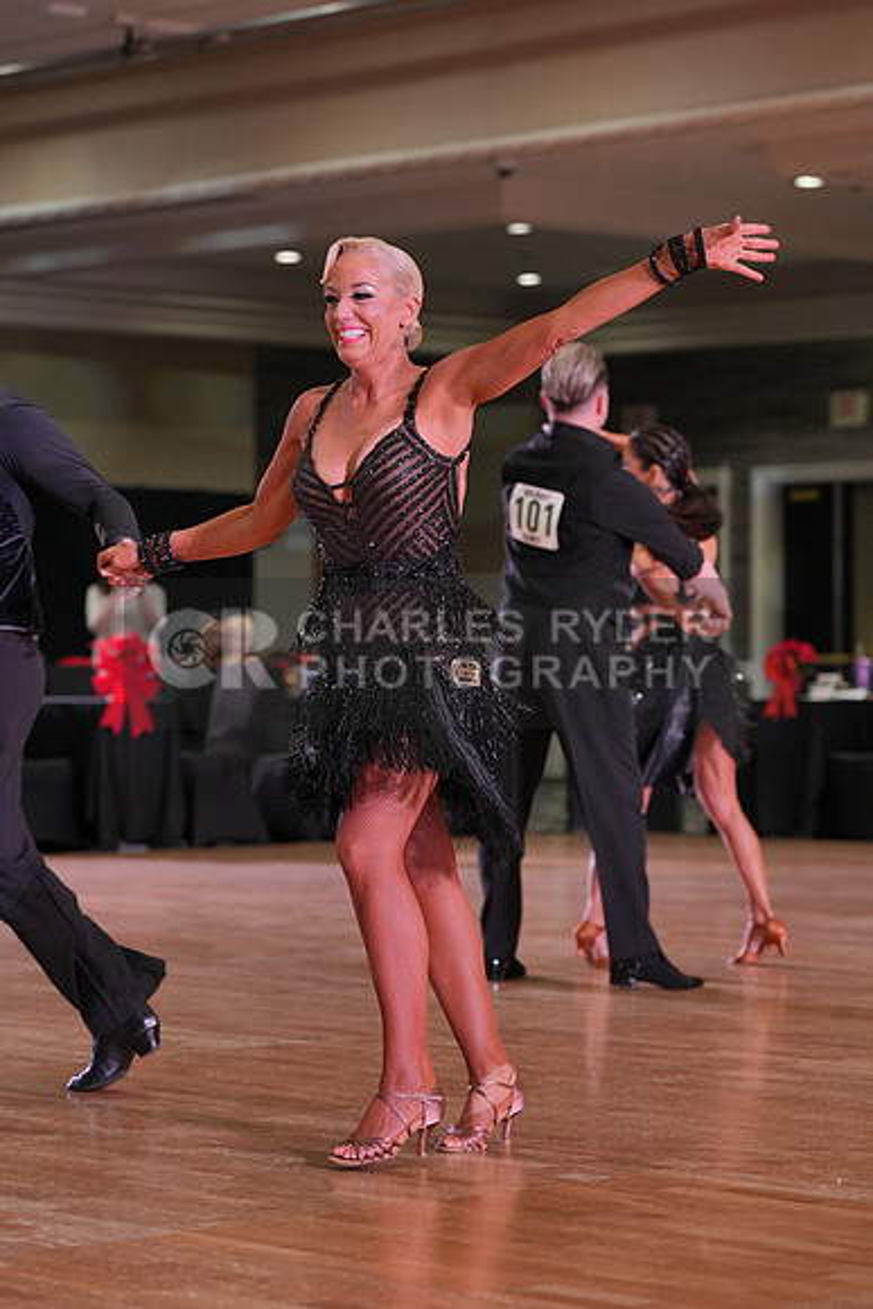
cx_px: 436
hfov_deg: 13.0
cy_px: 654
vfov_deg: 19.5
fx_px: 3817
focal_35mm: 105
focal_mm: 105
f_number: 4
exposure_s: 1/500
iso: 2000
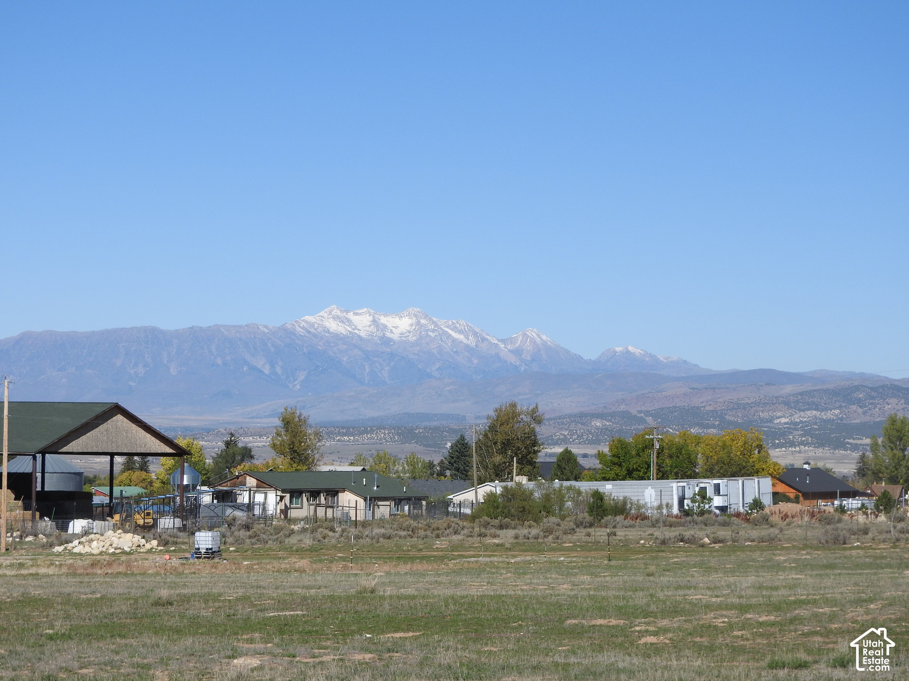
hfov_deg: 15.8
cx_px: 454
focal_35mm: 125
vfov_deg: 11.9
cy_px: 340
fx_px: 3282
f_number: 5
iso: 100
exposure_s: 1/1250
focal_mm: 22.4
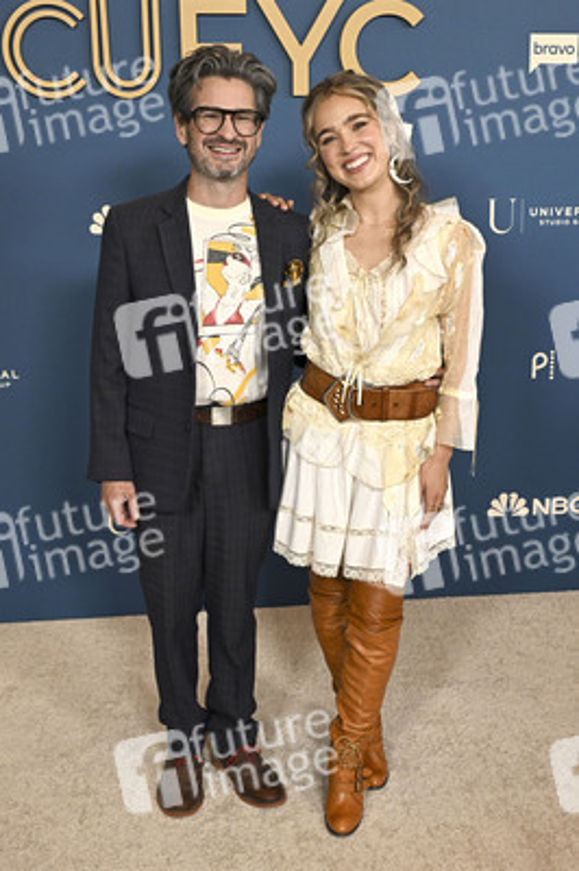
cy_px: 436
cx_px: 290
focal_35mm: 39
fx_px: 942
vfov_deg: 49.6
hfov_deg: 34.2
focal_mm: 39
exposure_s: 1/320
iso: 2000
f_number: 5.6
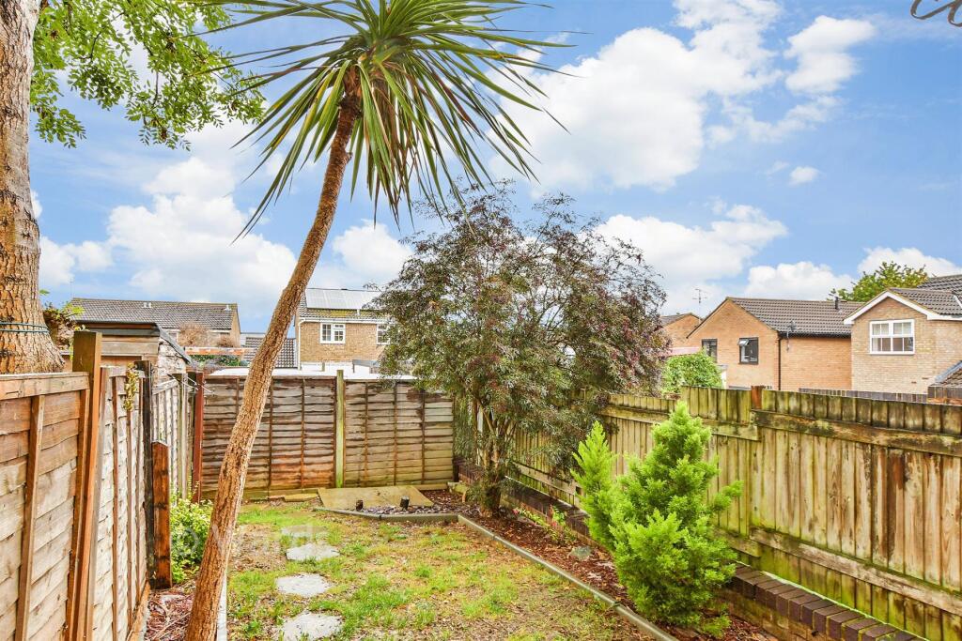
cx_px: 481
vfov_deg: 77.3
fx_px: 401
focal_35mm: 15
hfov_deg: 100.4
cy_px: 320
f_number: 8
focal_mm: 10
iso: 160
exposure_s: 1/15
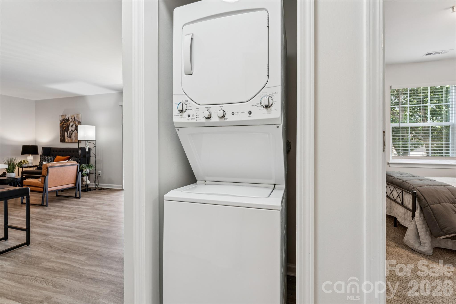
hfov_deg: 94.3
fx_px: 212
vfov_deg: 71.4
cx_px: 228
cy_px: 152
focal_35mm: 17
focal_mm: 16.7
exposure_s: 1/2.5
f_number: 13
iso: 100
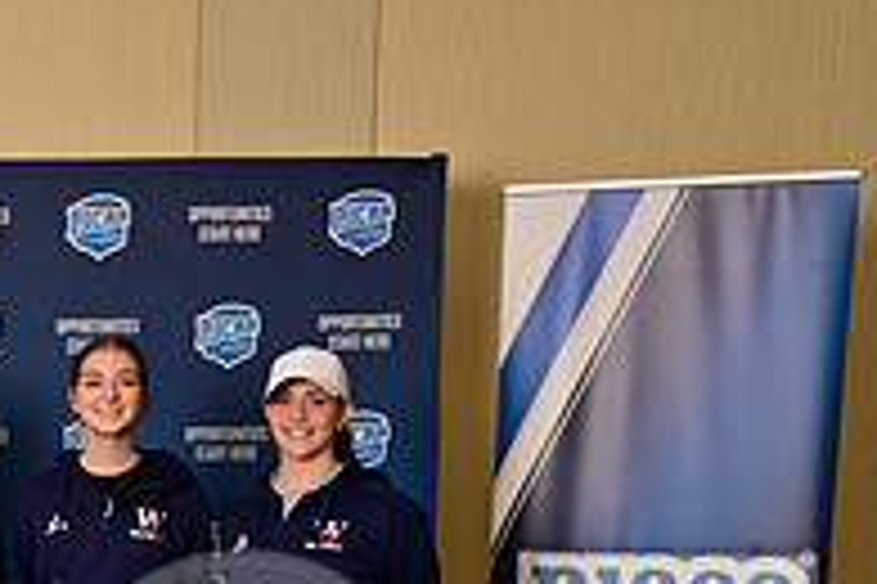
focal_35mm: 92
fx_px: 2241
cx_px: -261
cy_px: 768
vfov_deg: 14.2
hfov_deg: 20.3
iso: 400
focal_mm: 31
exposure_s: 1/125
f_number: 13
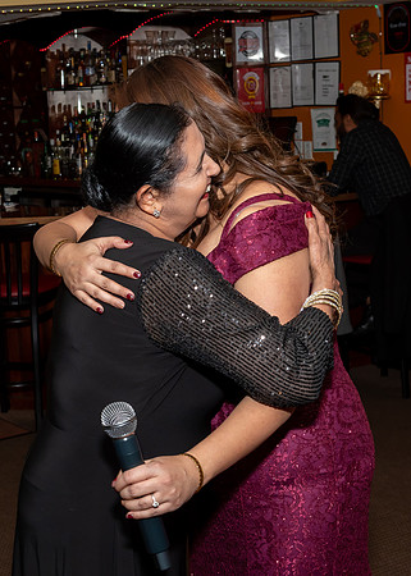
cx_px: 162
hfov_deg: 21.4
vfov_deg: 29.7
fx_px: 1088
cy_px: 266
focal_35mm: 67
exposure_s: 1/250
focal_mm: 26
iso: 500
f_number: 6.3
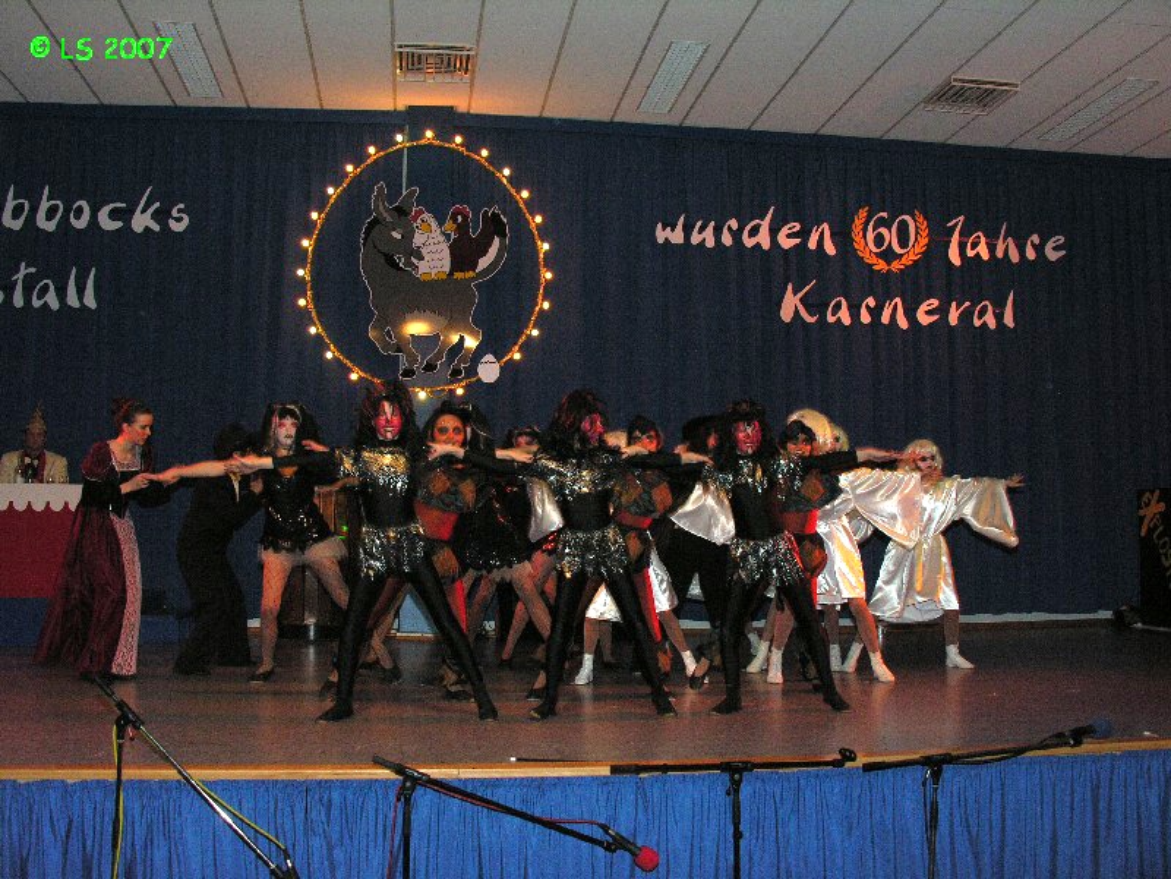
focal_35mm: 35
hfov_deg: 52.6
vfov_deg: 40.7
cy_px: 440
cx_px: 586
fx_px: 1184
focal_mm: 8.9
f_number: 4
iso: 200
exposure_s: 1/60.1
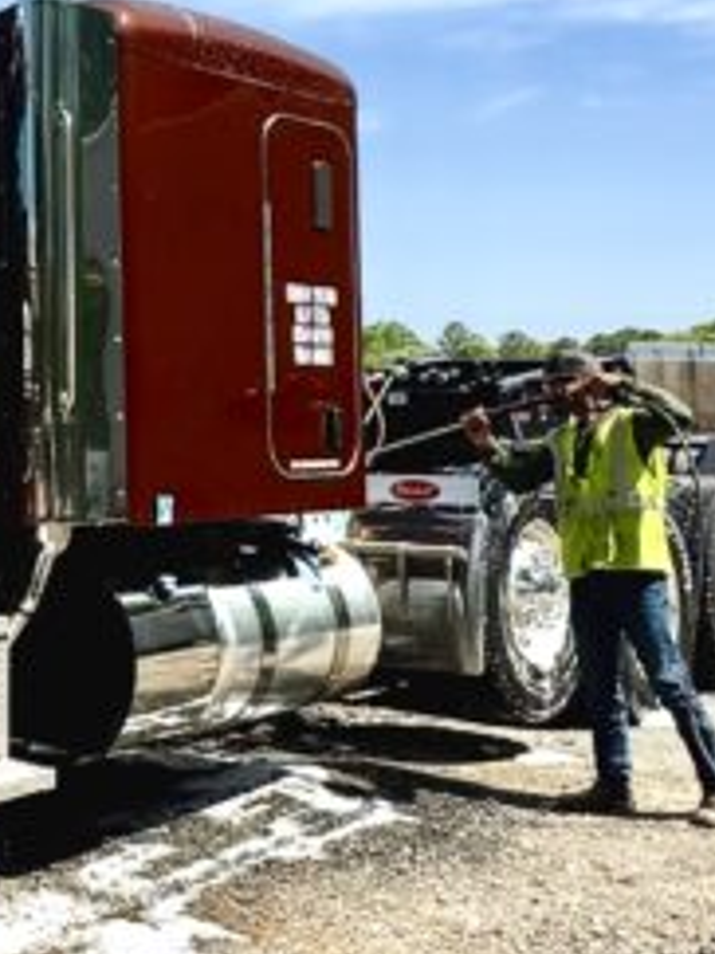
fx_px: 1626
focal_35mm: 59
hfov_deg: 22.5
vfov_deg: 32.1
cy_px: 232
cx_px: -185
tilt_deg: +6.8
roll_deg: +0.8
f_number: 2.2
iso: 50
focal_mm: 2.22
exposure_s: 1/1789
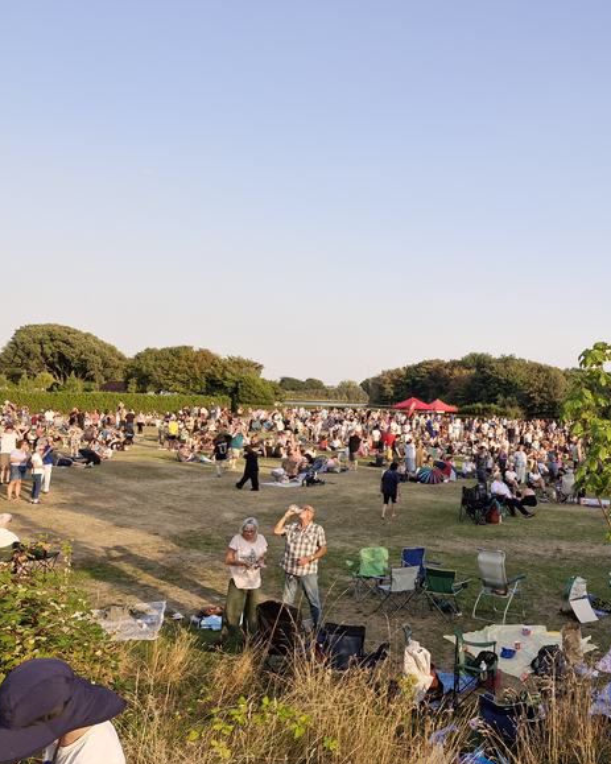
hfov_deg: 44.6
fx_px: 701
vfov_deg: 57.2
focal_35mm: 31
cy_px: 372
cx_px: 496
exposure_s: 1/501
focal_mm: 5.54
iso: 50
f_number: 1.8
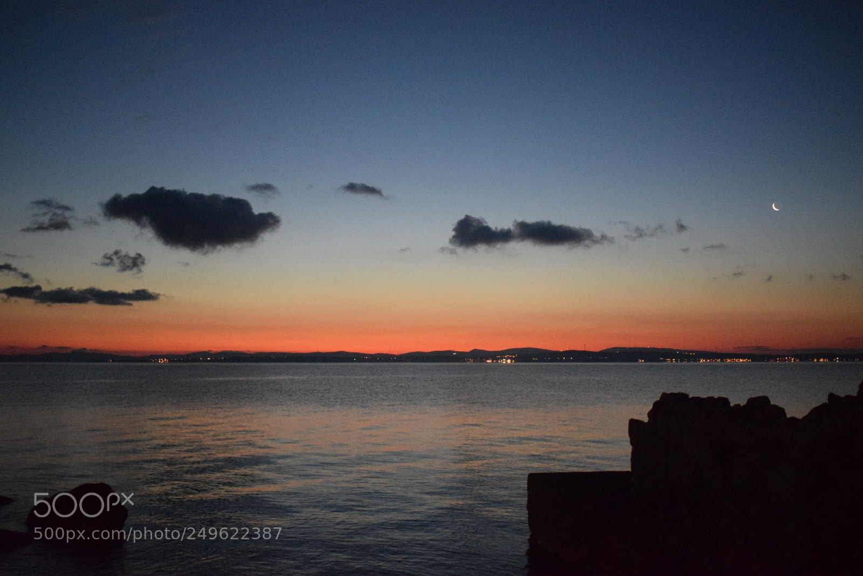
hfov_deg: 51.3
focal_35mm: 38
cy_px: 288
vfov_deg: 35.5
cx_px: 432
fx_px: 899
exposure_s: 1/25
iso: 6400
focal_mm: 25
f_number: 4
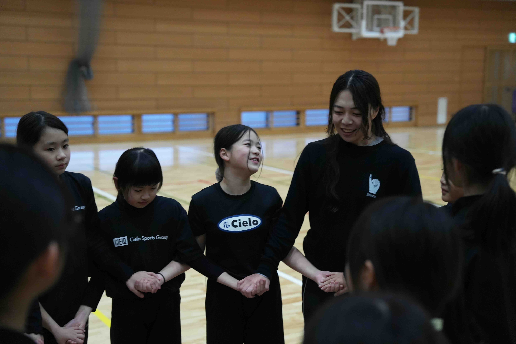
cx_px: 258
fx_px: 717
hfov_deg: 39.6
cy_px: 172
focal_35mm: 50
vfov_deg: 27.0
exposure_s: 1/160
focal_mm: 50
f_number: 2.8
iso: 5000
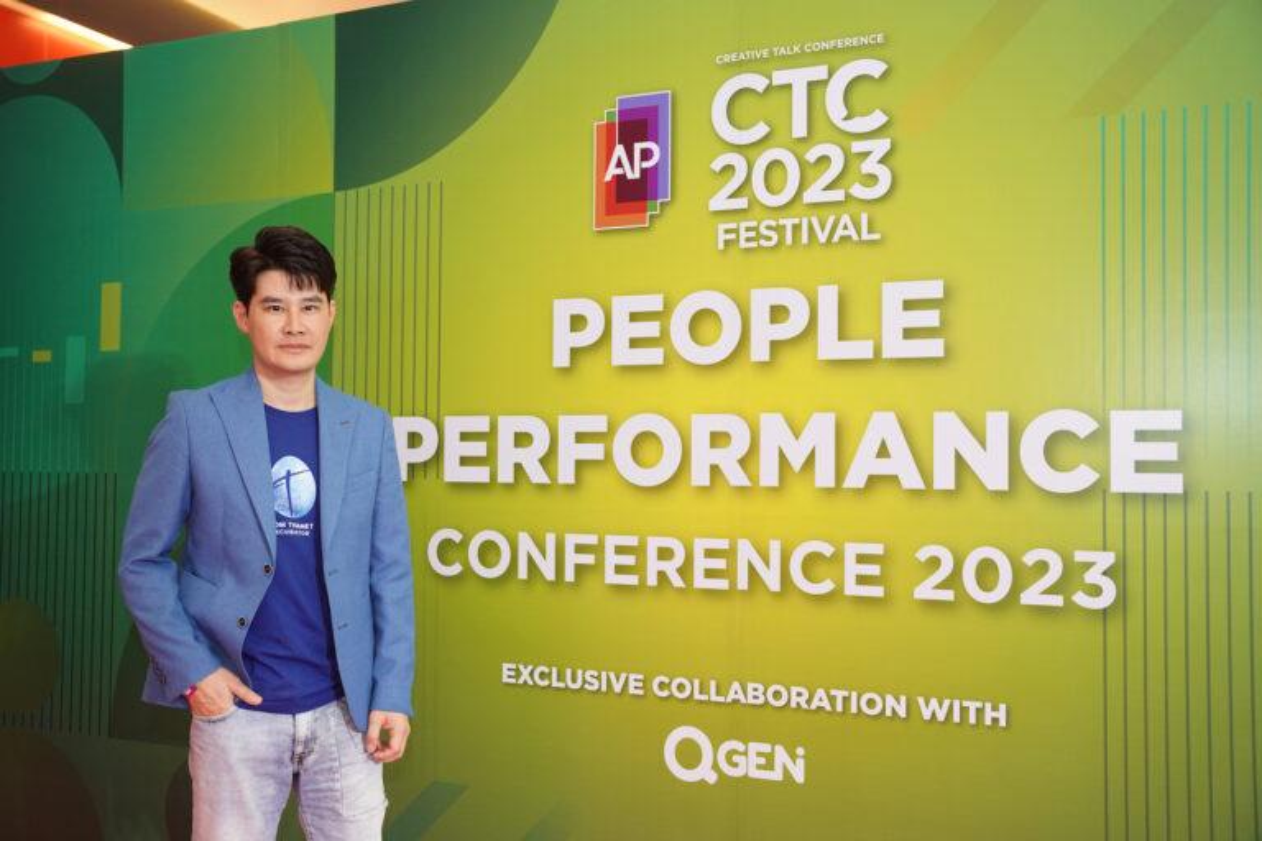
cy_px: 420
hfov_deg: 51.5
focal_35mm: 37
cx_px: 631
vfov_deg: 35.7
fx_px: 1307
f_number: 4
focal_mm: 37.3
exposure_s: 1/125
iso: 1600
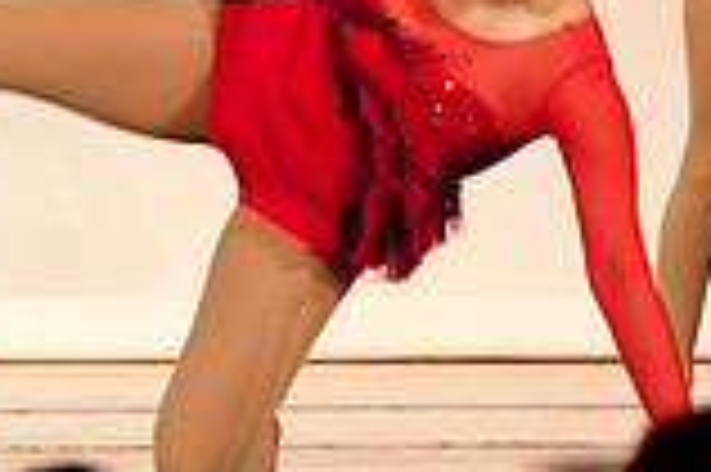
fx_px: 14462
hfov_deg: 2.8
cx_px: 306
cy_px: -162
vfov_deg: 1.9
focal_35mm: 733
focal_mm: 200
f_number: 4
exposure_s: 1/200
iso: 3200
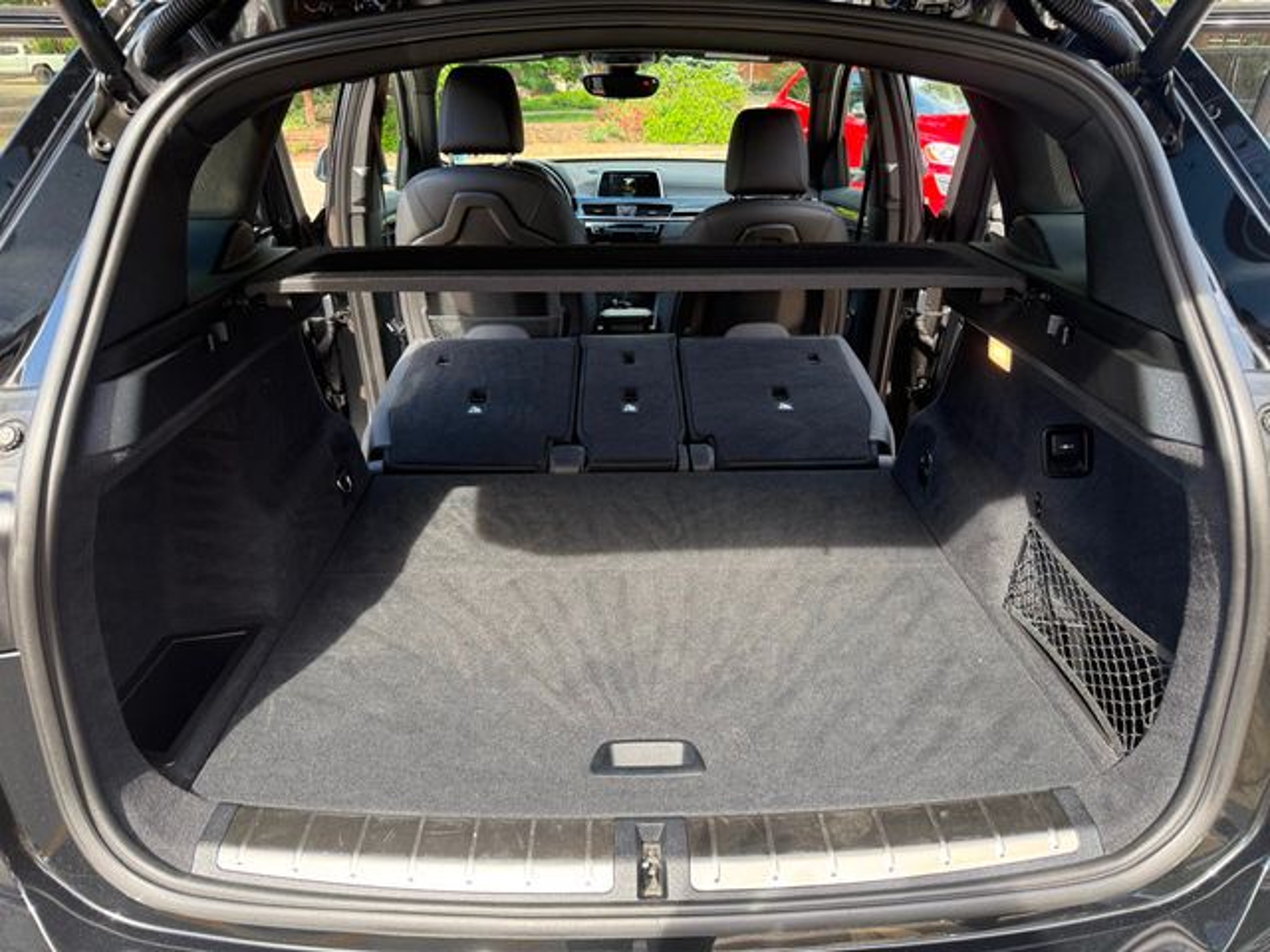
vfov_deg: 56.8
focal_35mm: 24
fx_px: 881
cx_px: 635
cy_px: 476
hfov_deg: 71.6
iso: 125
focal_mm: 6.76
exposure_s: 1/218
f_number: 1.78
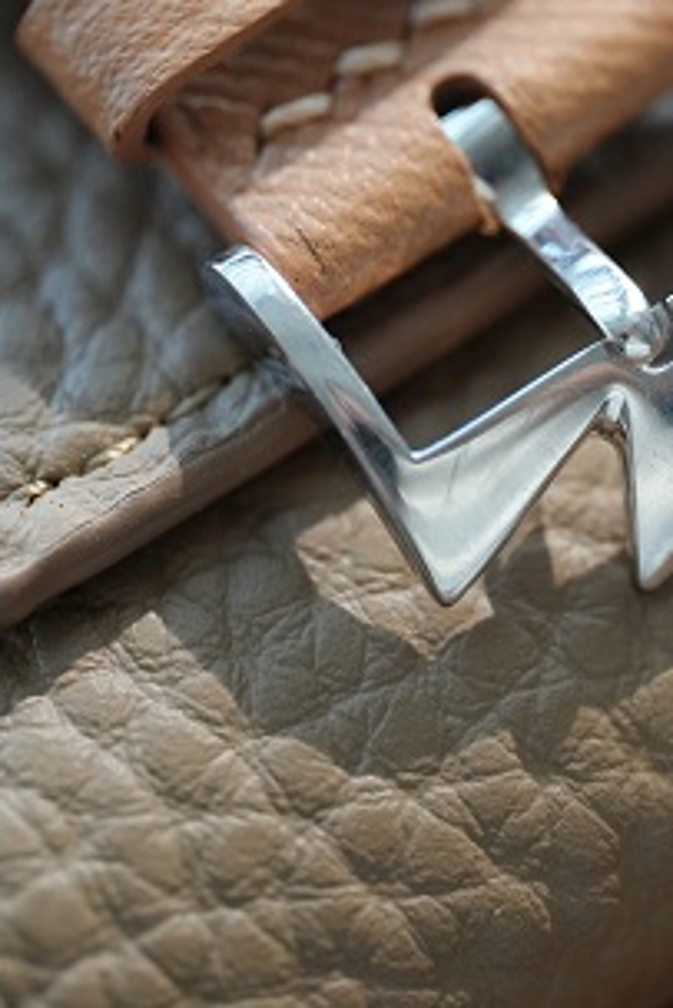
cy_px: 370
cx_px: 627
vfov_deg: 8.5
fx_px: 6778
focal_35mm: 242
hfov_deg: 5.7
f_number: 2.8
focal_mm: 105
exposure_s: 1/250
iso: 1600
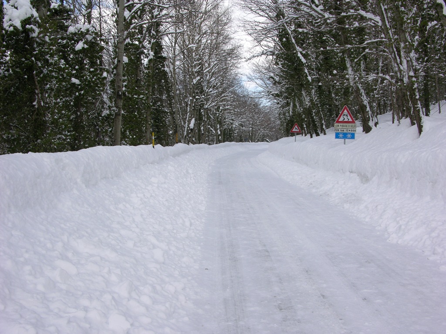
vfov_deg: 40.7
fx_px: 451
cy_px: 167
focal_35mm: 35
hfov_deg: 52.6
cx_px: 223
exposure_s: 1/215
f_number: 5.6
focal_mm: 8.9
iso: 50
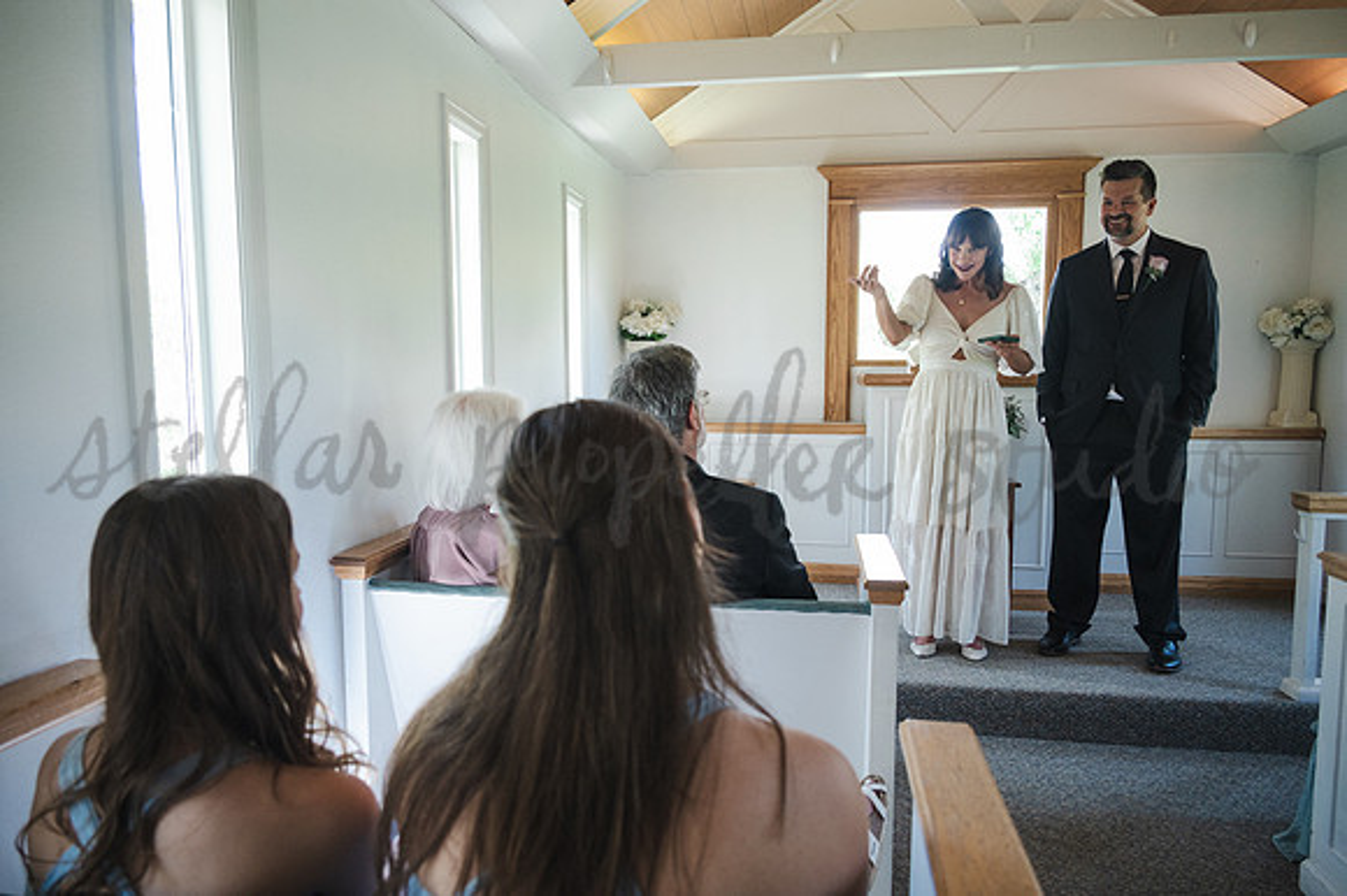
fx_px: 897
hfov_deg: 73.8
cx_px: 674
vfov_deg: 53.1
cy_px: 448
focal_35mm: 24
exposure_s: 1/250
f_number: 4
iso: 2500
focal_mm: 24
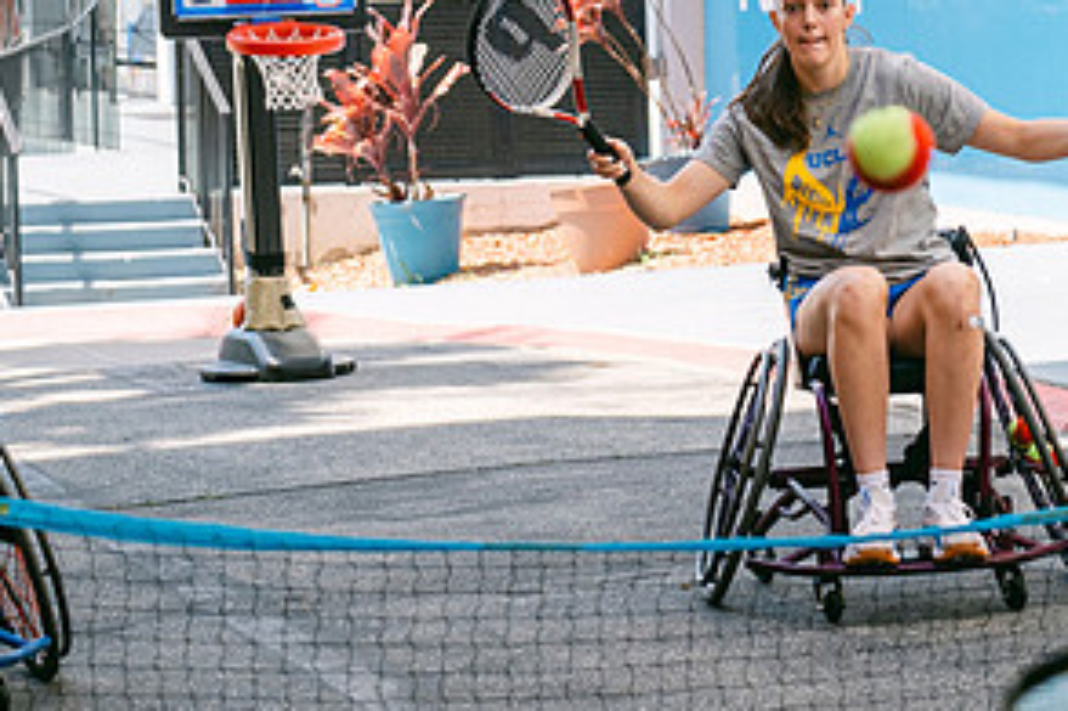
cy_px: 327
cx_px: 898
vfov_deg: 8.3
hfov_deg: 12.4
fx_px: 4892
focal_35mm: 165
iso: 160
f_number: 2.8
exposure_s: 1/900
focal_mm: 54.1
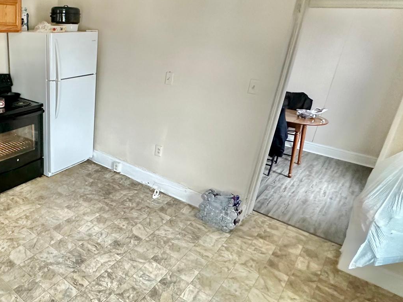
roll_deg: -3.1
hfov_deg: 57.4
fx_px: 326
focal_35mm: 28
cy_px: 129
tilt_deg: -18.2
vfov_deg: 49.6
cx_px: 67
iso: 400
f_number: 2.2
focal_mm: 2.22
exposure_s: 1/60
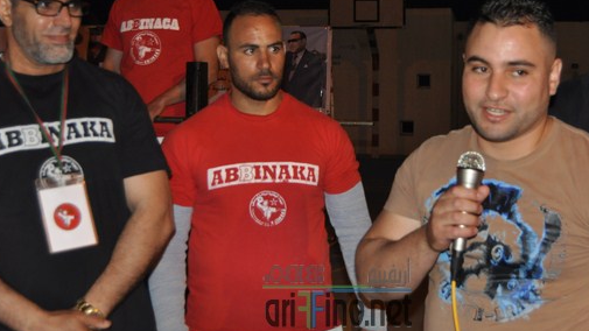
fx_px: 963
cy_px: 109
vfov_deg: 19.5
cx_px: 337
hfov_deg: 34.0
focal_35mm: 62
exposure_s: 1/60
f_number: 4.2
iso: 800
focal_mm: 31
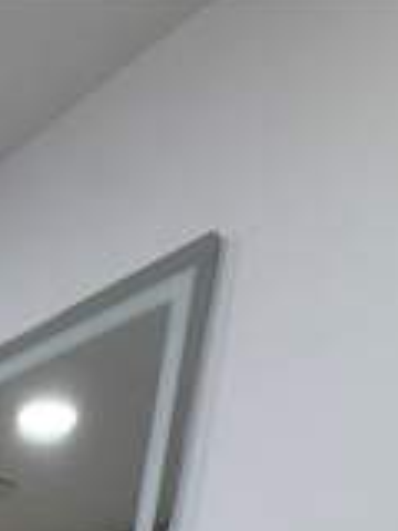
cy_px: 1049
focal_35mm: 56
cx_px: -189
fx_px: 858
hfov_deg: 21.9
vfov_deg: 19.6
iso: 125
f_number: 2.2
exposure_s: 1/99
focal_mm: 2.22
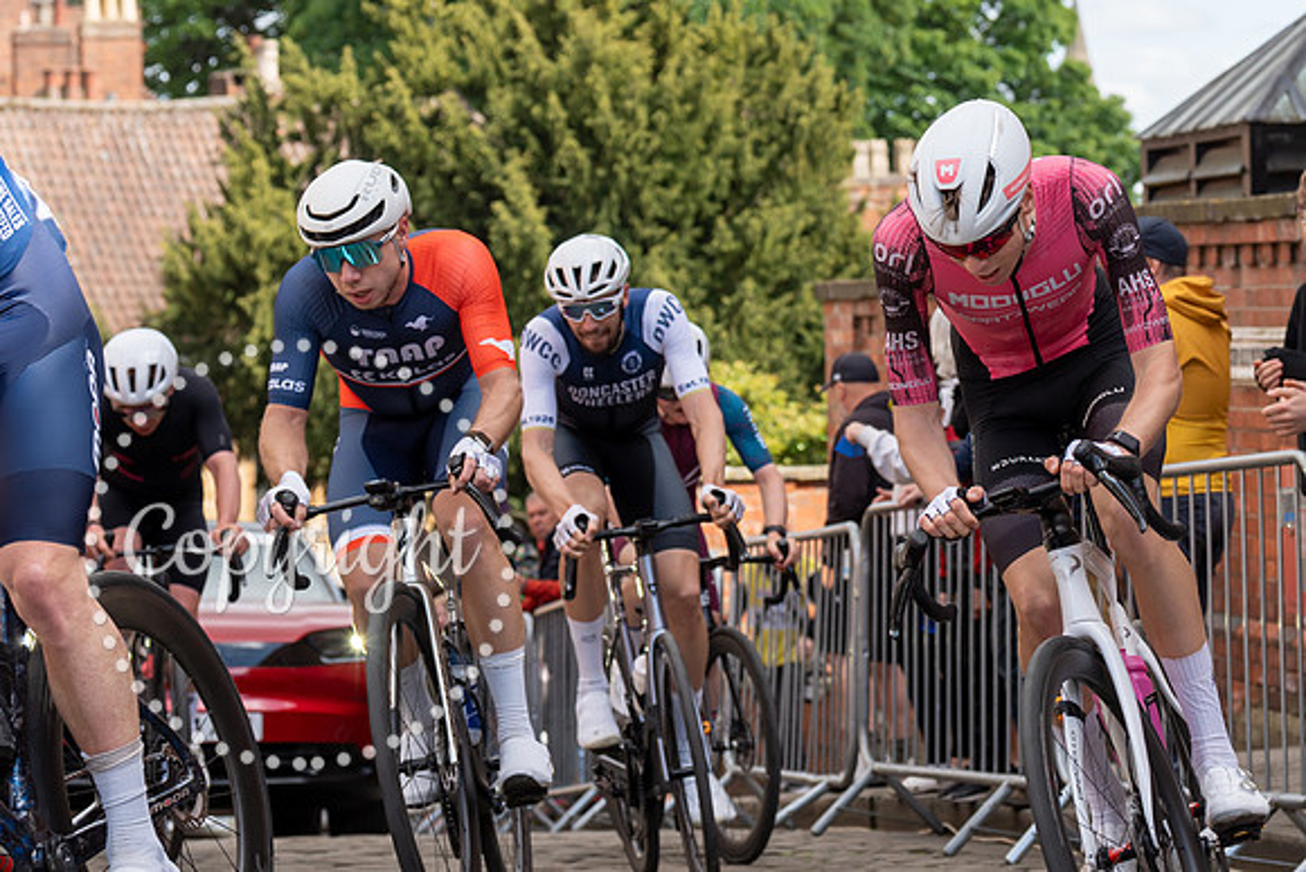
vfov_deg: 11.3
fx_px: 4381
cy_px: 120
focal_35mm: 121
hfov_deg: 16.8
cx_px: 1126
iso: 400
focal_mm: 70
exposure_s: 1/1000
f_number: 5
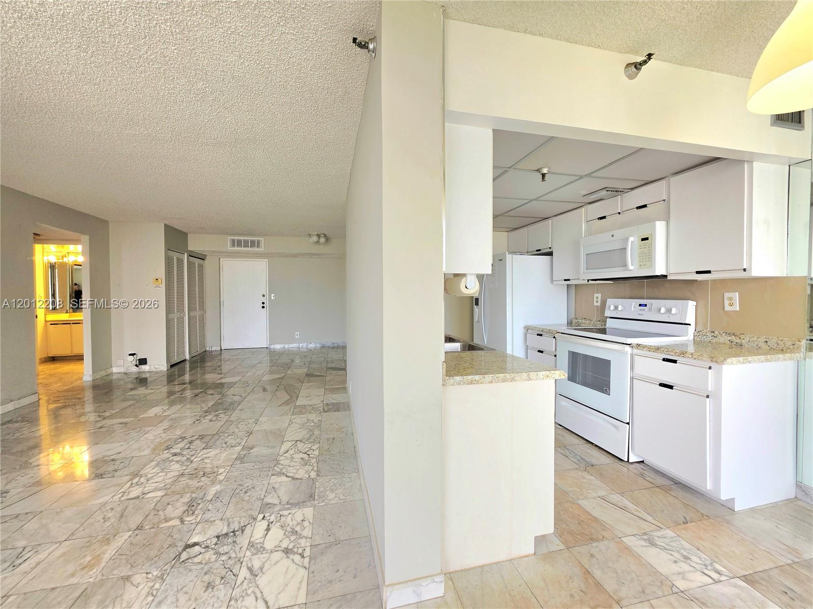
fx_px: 305
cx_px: 406
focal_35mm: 13
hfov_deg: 106.2
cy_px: 304
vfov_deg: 89.9
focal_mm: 2.2
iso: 40
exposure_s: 1/120
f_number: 1.9
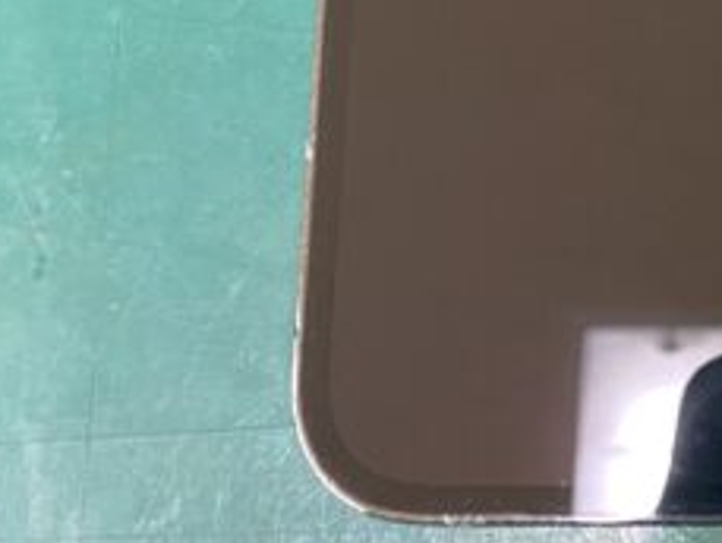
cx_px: 1274
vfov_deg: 13.6
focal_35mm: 102
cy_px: -305
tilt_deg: -79.4
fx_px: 2129
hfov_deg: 16.4
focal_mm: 4.25
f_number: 1.8
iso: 200
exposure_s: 1/50
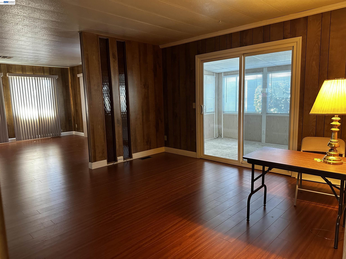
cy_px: 130
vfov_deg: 56.8
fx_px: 240
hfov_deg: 71.6
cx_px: 173
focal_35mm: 24
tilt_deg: -7.6
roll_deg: +1.1
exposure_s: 1/60
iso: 640
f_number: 1.78
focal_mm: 6.86
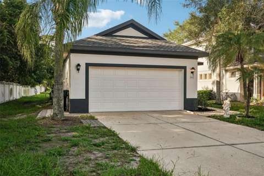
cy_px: 88
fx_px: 256
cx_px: 132
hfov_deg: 54.5
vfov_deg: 37.8
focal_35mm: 35
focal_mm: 35
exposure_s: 1/320
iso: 400
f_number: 8
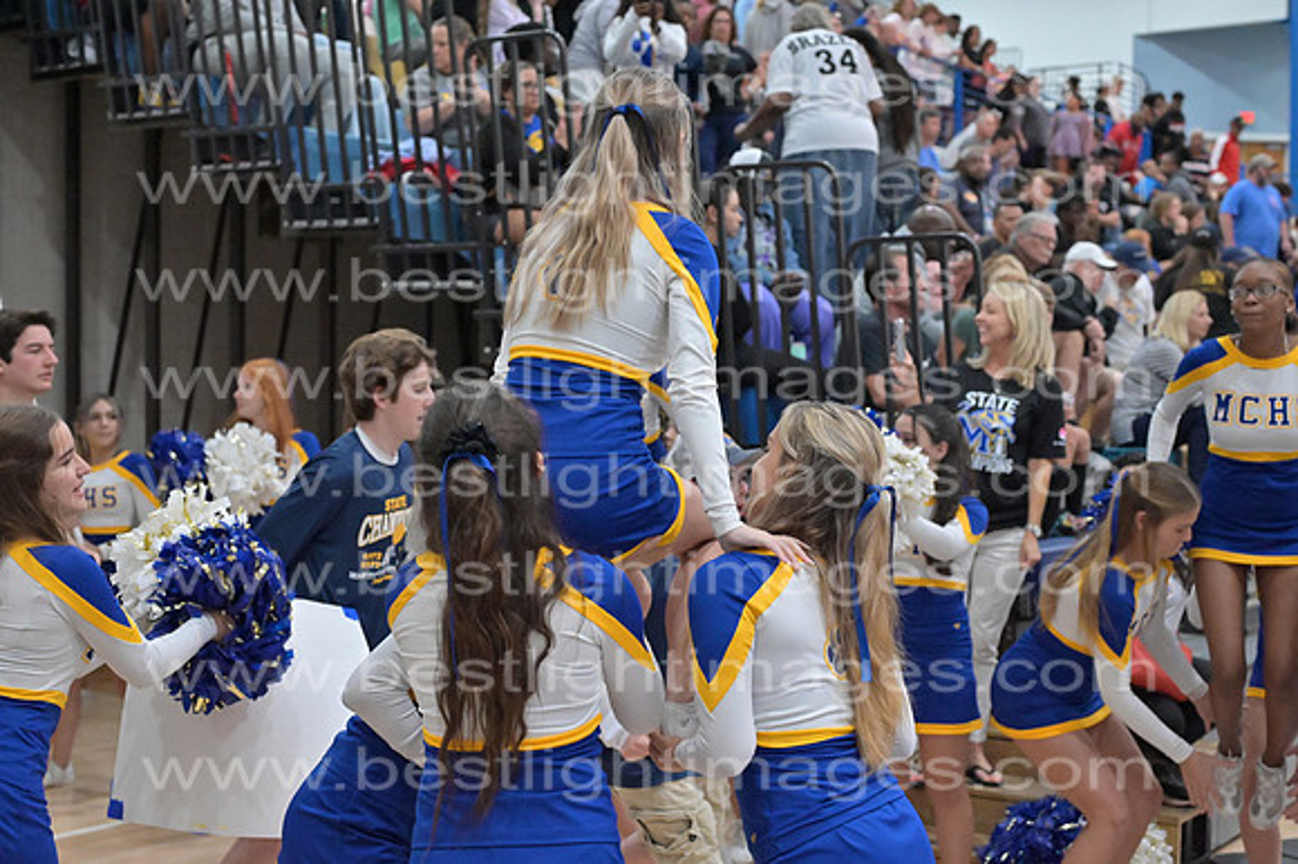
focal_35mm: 50
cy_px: 432
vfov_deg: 27.0
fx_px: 1802
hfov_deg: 39.6
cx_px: 649
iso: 10000
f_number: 4
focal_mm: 50
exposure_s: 1/800
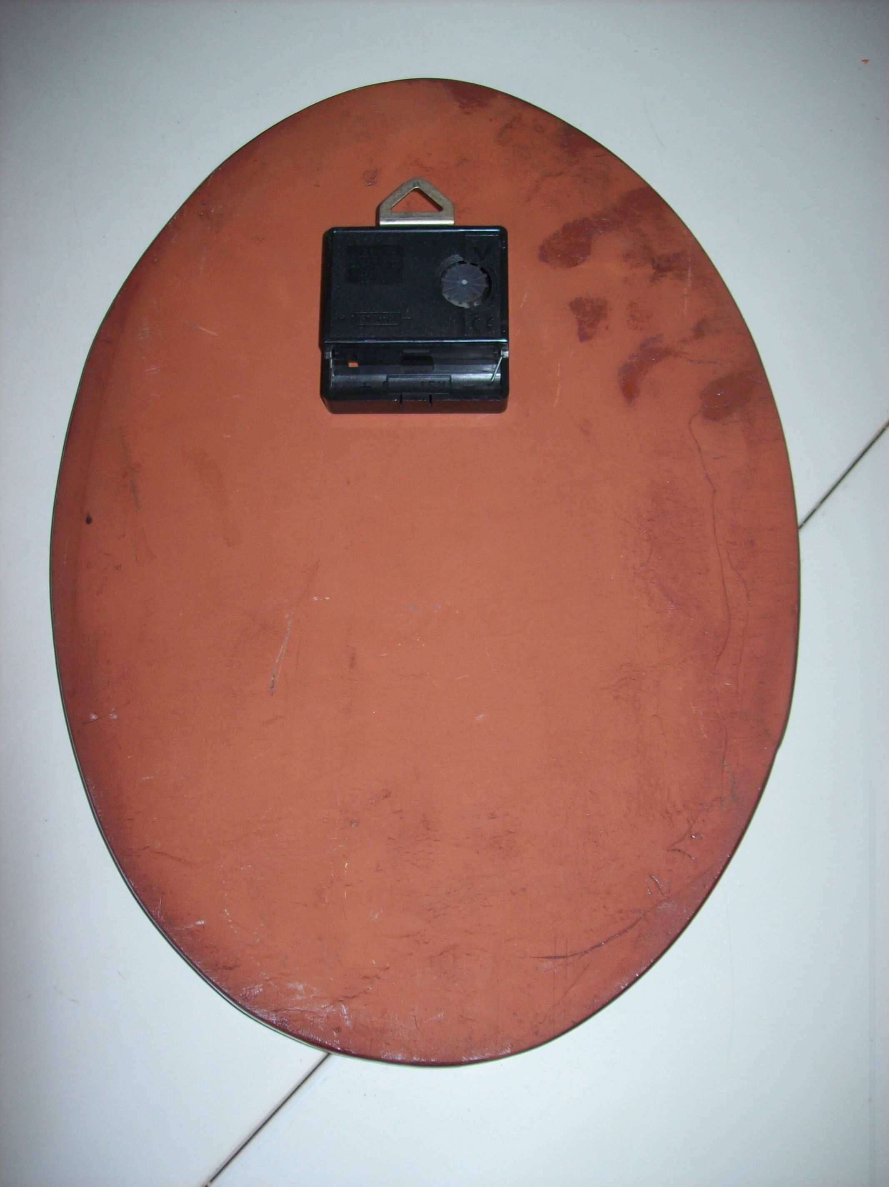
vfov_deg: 51.4
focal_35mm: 36
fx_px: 1233
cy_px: 594
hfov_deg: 39.6
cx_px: 444
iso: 80
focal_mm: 6
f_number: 2.7
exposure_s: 1/64
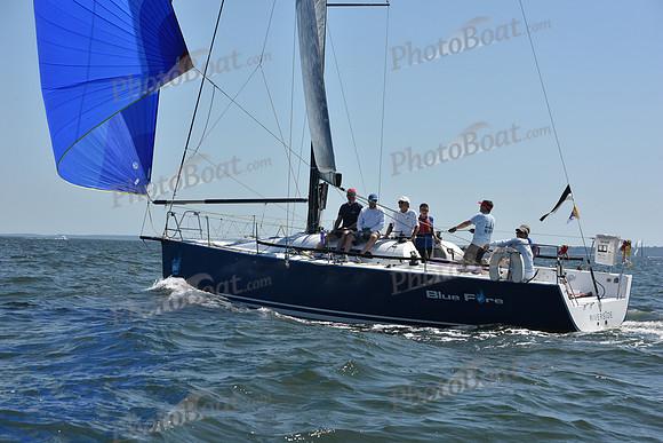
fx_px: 1289
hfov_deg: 28.8
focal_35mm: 70
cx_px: 332
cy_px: 222
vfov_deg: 19.5
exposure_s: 1/1250
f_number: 8
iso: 250
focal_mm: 70
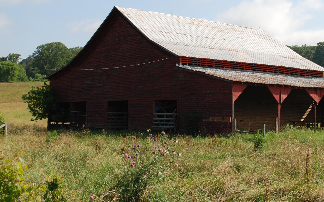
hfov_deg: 30.5
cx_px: 206
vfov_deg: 19.3
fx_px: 592
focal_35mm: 67
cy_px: 47
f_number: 8
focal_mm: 30
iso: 100
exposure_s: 1/200
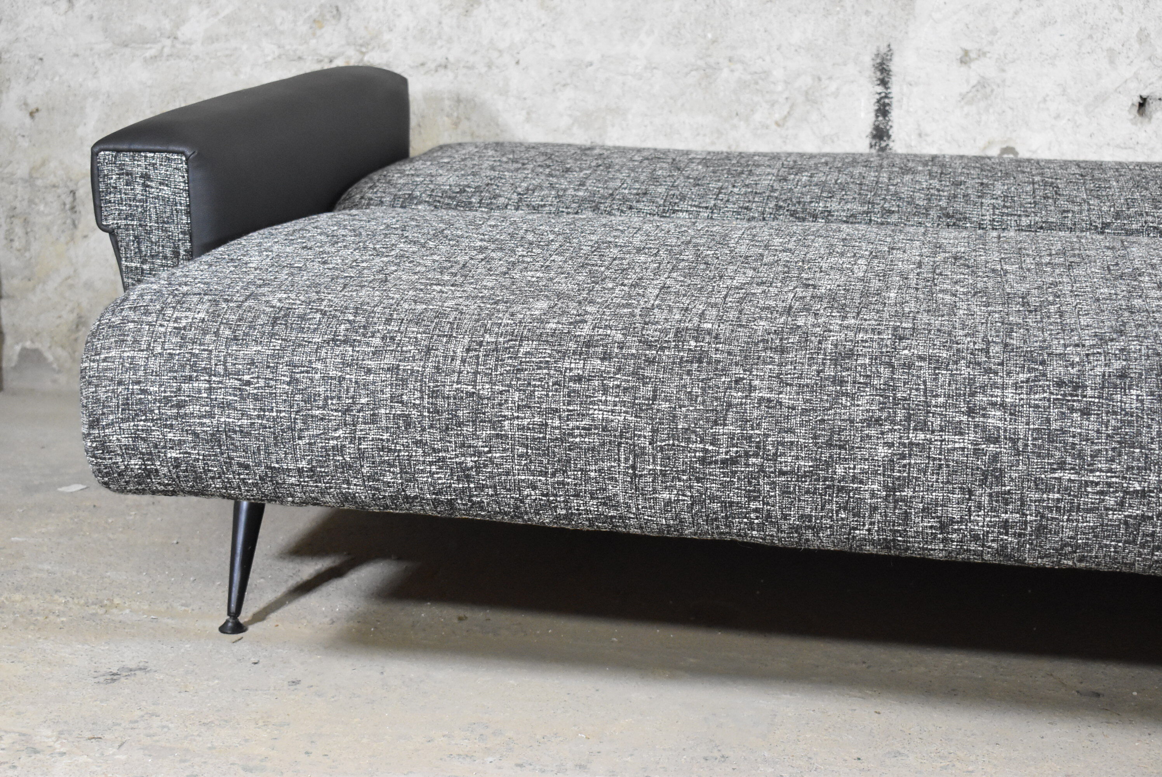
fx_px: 1938
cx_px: 581
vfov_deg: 22.7
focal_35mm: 60
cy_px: 388
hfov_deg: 33.4
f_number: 4.8
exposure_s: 1/60
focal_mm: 40
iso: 3200
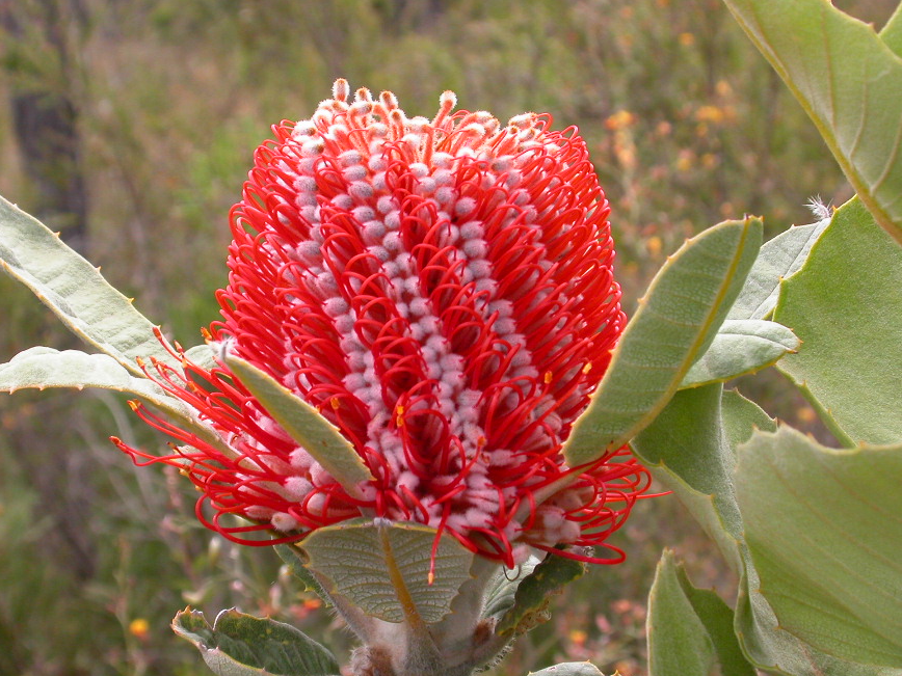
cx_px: 412
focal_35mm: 92
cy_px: 355
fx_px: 2397
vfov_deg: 16.1
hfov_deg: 21.3
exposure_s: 1/142
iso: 100
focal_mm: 16.2
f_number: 6.3
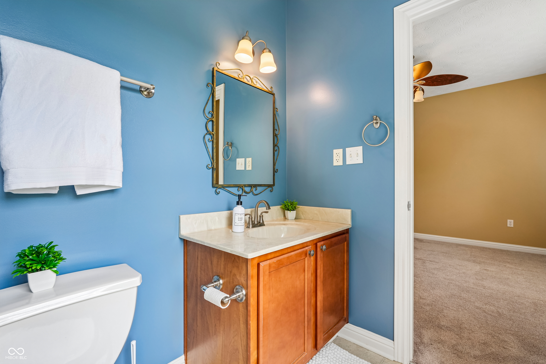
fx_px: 243
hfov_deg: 96.7
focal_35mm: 16
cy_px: 182
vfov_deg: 73.7
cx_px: 273
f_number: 8
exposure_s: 1/30
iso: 320
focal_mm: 16
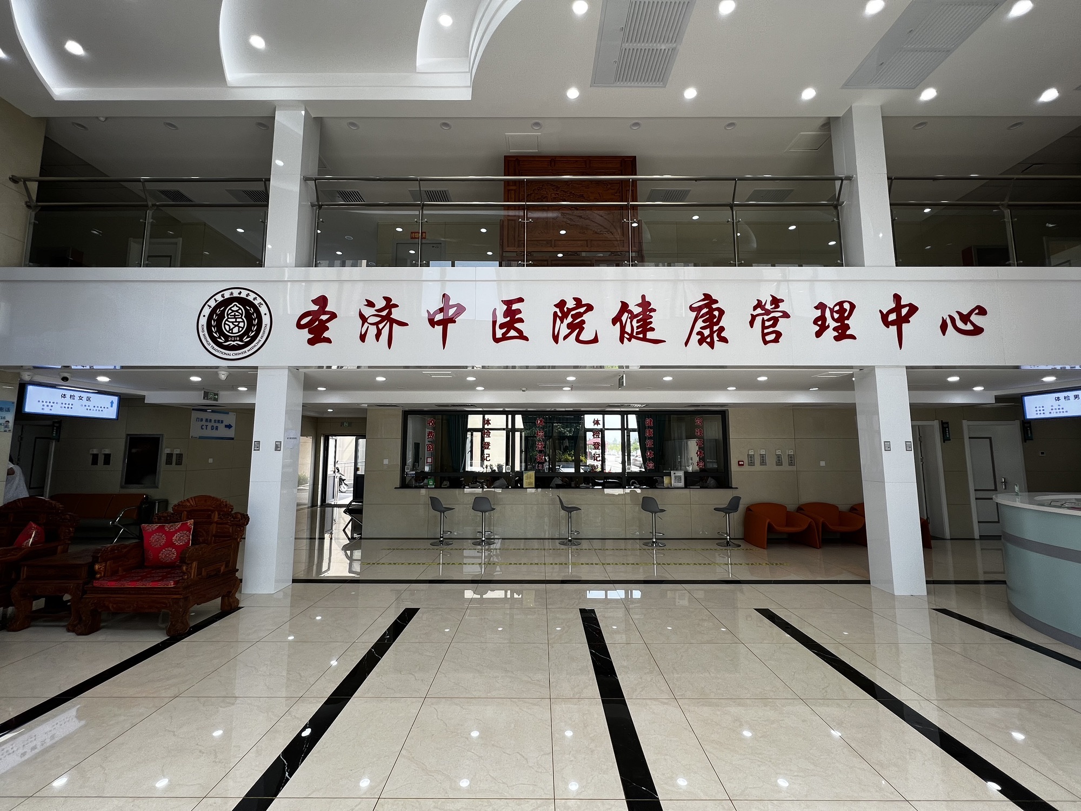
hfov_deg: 106.2
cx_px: 540
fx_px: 406
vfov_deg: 89.9
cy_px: 406
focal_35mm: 13
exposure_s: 1/140
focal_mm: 1.57
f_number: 1.8
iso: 32
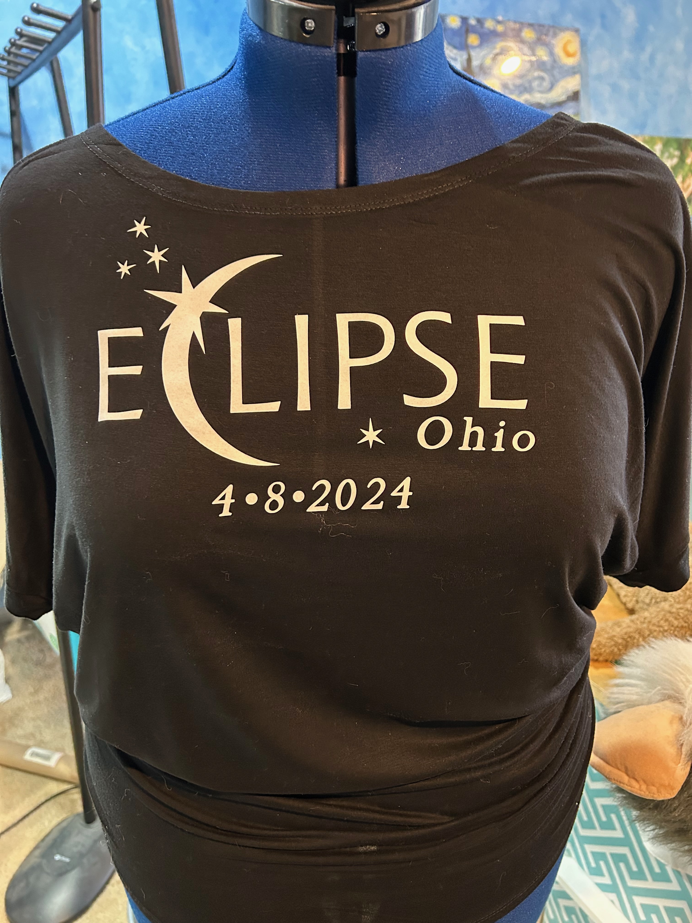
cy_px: 462
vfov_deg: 67.3
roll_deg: +1.0
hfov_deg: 53.1
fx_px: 693
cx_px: 346
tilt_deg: -21.7
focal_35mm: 26
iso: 500
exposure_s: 1/30
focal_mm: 5.7
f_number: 1.5
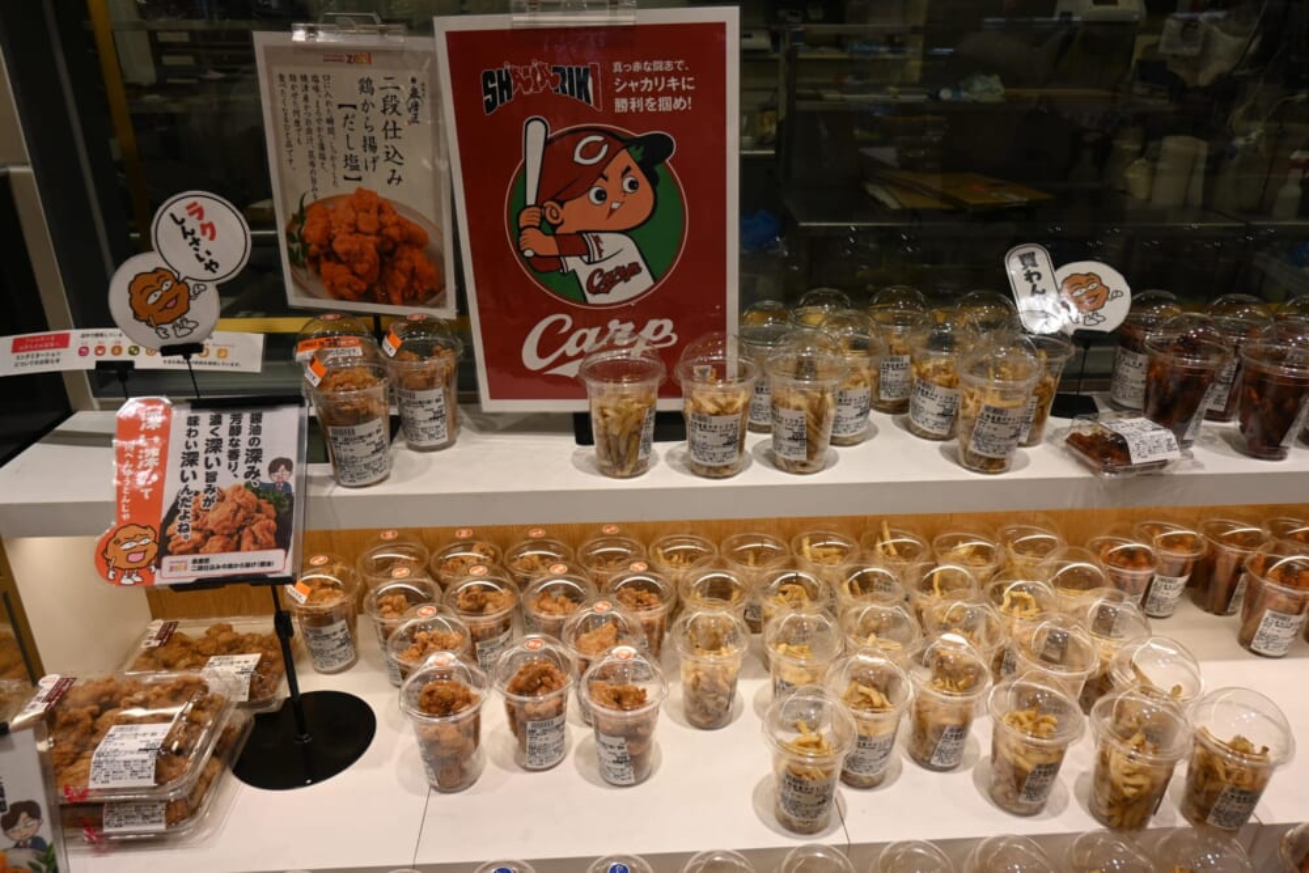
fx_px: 927
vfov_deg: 50.4
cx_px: 654
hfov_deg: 70.4
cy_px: 436
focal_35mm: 26
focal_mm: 17
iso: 250
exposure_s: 1/250
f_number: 4
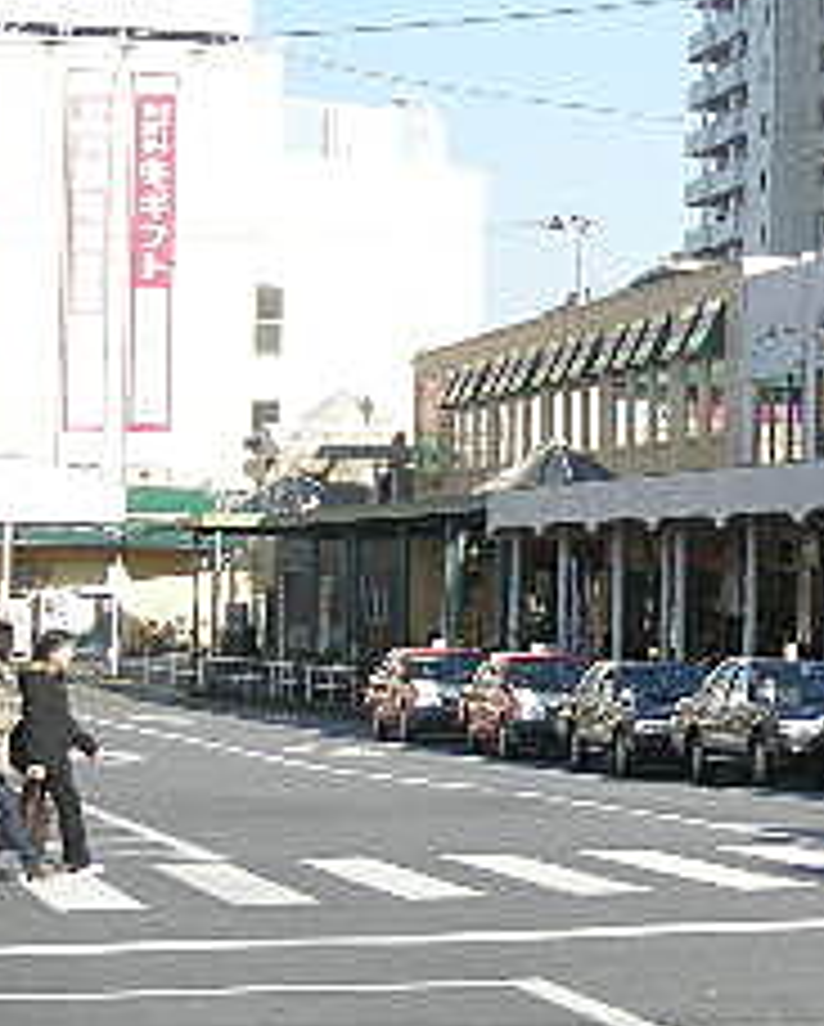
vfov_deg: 14.4
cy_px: 468
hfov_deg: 11.3
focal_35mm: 134
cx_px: 1040
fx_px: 4077
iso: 50
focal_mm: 7.9
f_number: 3.2
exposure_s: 1/377
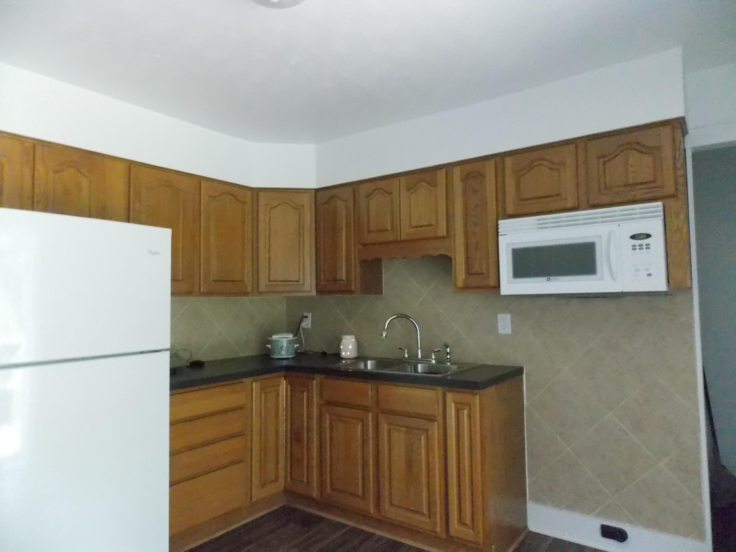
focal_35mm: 23
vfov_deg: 58.9
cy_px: 276
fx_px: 489
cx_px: 368
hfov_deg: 73.9
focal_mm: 4
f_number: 3.1
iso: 1000
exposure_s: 1/125
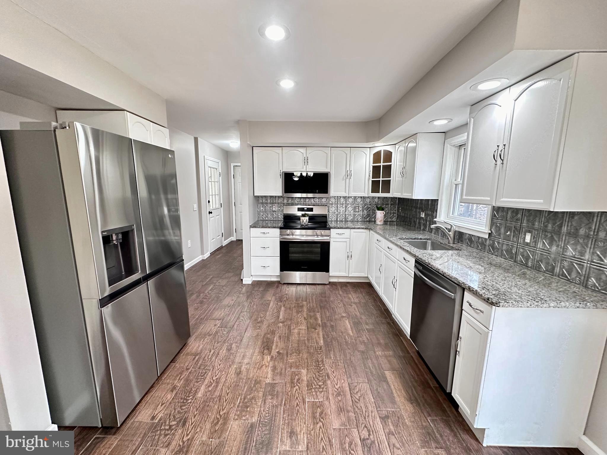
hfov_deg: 102.1
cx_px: 304
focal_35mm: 14
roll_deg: -0.9
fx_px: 245
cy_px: 228
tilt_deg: -9.9
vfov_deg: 85.7
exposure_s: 1/60
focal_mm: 2.22
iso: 400
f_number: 2.2
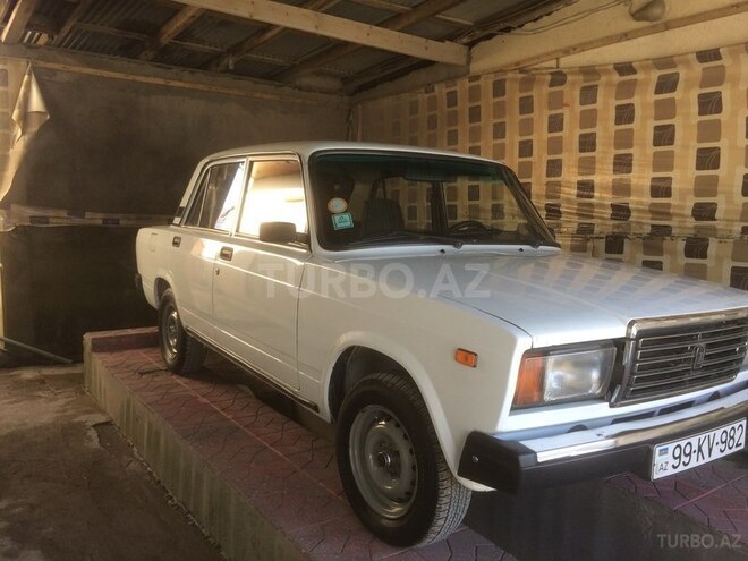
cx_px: 374
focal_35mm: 29
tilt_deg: -5.4
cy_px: 280
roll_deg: +1.0
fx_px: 627
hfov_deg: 61.7
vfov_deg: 48.2
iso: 64
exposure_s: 1/100
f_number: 2.2
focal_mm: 4.15
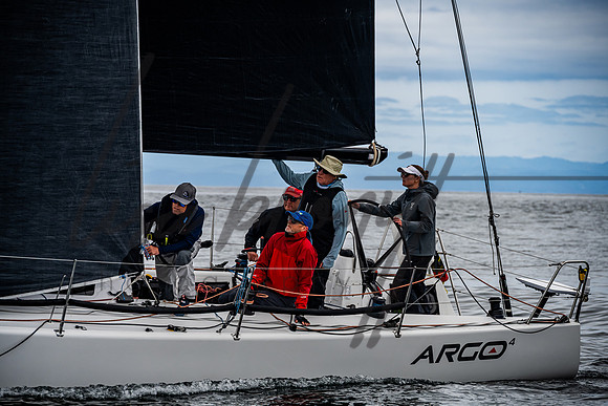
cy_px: 203
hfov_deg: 8.9
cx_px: 304
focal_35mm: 230
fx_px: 3885
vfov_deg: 6.0
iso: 640
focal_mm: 230
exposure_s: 1/2000
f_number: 8
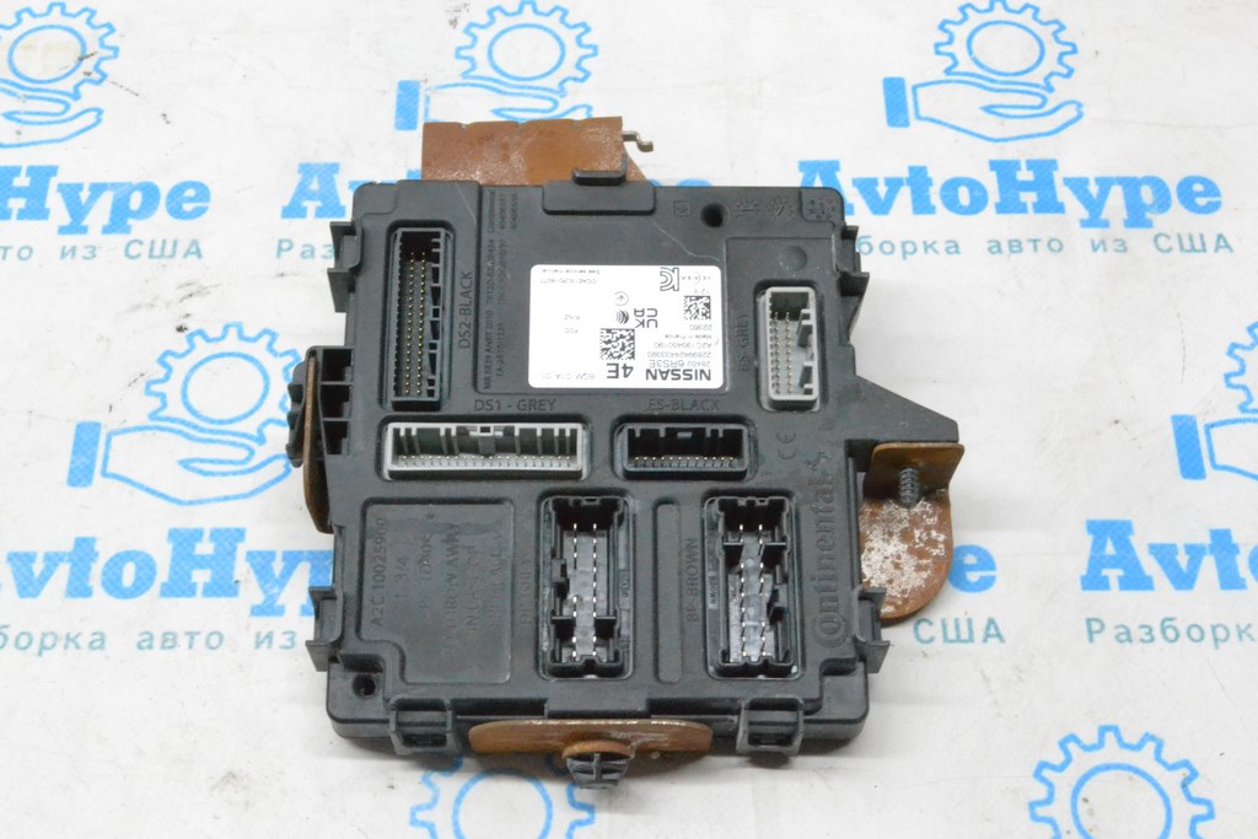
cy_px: 420
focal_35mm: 52
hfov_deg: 37.8
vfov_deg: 25.8
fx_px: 1835
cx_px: 629
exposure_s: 1/50
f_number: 18
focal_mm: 35
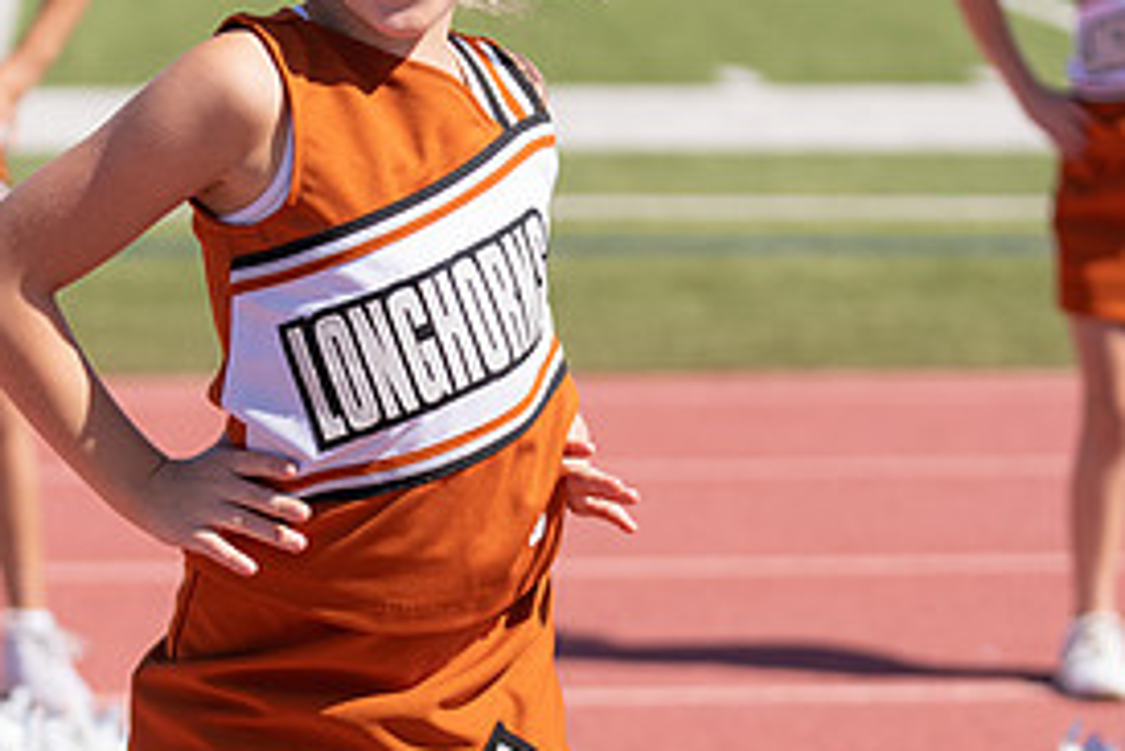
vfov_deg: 9.3
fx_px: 4627
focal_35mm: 148
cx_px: 419
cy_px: 388
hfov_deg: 13.8
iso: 100
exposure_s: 1/2000
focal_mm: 70
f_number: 2.8
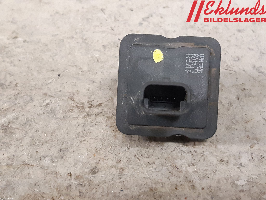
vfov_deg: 53.1
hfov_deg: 67.3
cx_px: 133
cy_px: 100
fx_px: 200
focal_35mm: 26
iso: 250
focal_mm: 3.93
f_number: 1.7
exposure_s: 1/33
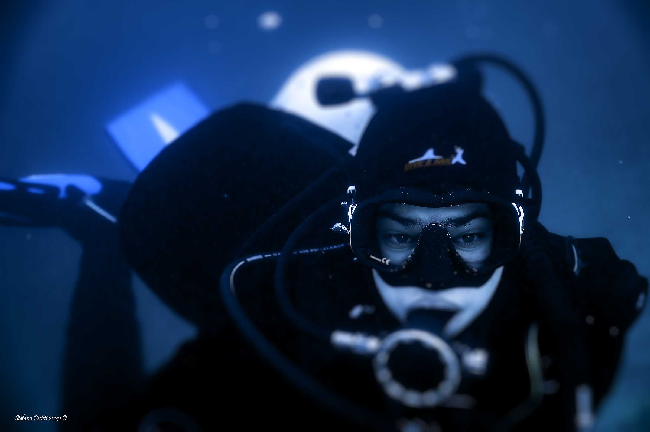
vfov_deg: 19.4
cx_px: 325
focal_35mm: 70
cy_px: 216
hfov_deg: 28.9
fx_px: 1263
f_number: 4
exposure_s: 1/125
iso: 560
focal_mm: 70
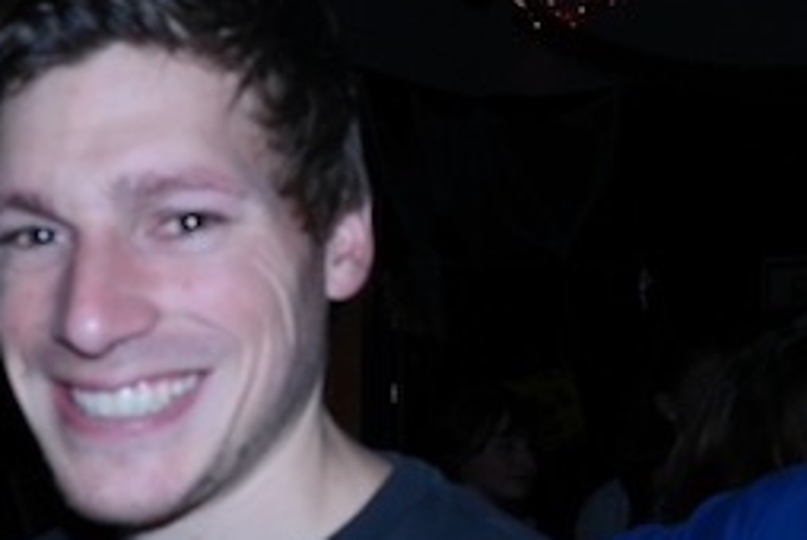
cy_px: 421
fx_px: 1526
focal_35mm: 68
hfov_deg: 28.6
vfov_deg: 19.9
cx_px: 105
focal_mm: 18
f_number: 5
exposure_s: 1/50
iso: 400
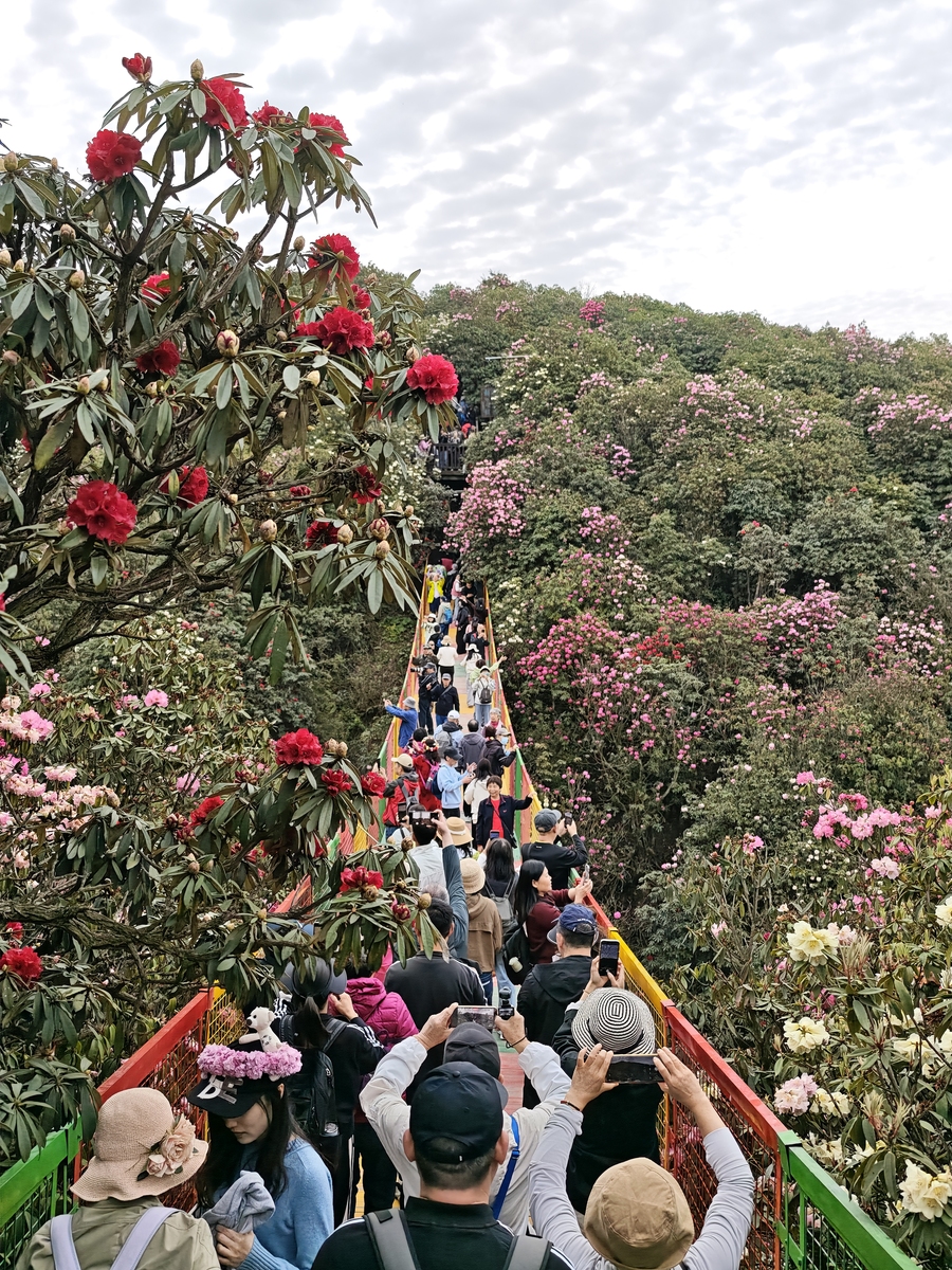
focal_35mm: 35
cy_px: 635
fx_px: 1283
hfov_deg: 40.7
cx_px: 476
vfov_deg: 52.6
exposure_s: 1/1070
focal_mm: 8.72
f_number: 1.63
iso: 50
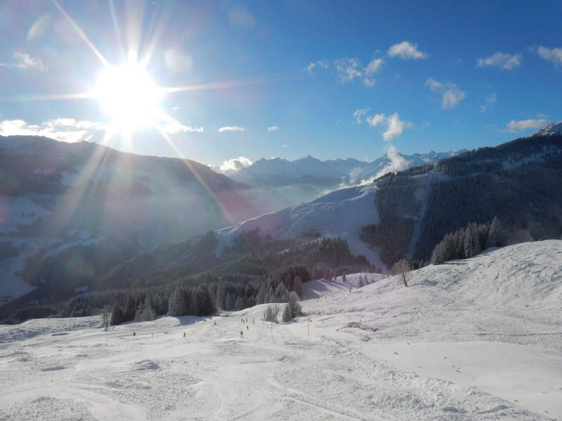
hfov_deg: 69.4
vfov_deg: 54.9
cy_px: 210
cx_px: 281
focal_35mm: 25
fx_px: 406
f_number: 4.8
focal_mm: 4.5
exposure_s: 1/2000
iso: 125
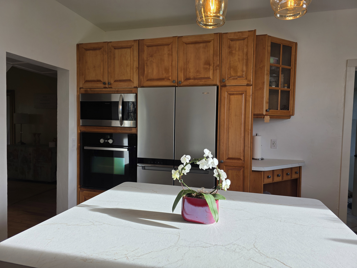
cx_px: 178
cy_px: 134
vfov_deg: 58.9
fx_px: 237
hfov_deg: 73.9
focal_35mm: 23
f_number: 1.7
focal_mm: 6.3
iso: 20
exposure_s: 1/120
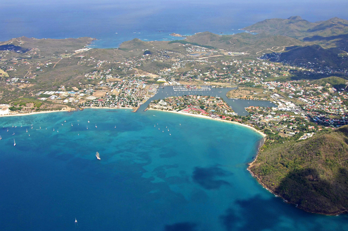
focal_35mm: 36
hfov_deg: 53.2
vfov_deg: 36.8
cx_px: 174
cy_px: 116
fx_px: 348
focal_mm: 24
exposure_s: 1/1250
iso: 400
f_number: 6.3
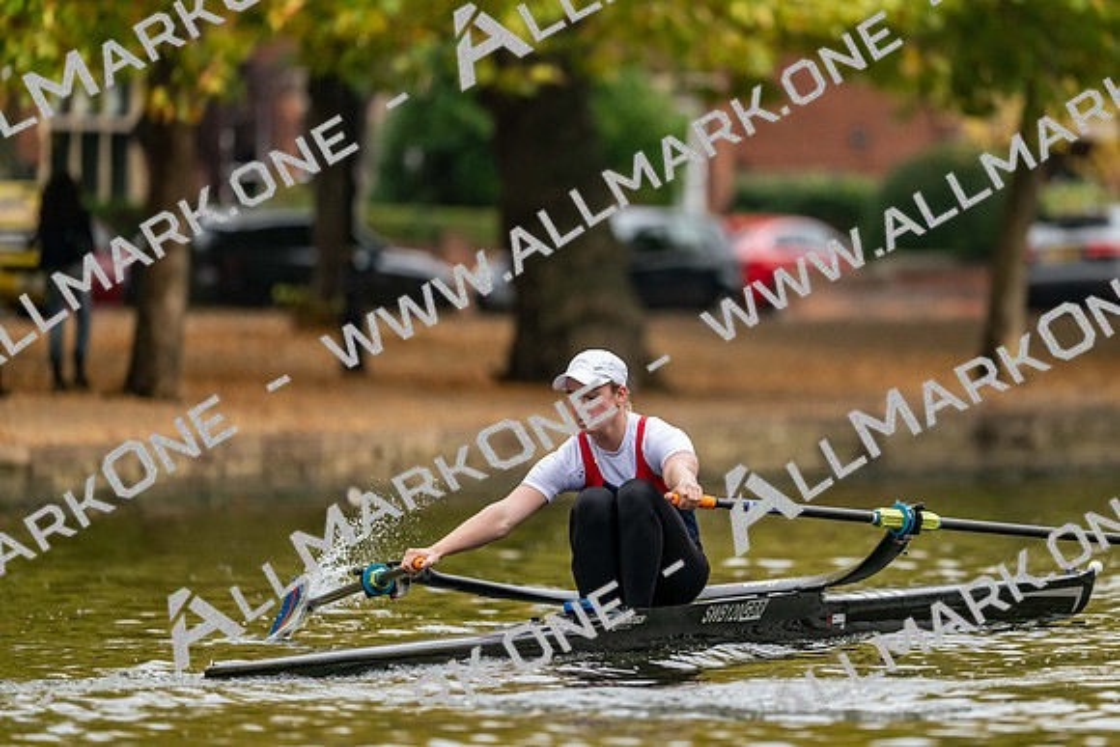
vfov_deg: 3.4
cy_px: 374
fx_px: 12447
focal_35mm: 400
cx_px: 560
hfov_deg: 5.2
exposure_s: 1/2500
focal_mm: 400
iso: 2000
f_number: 4.5
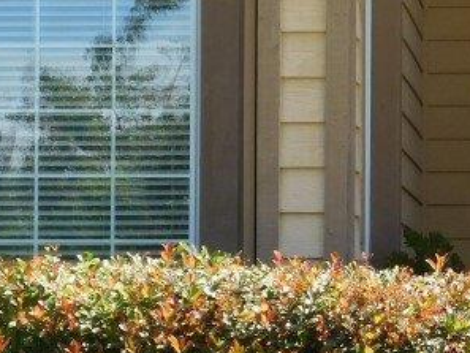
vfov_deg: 9.5
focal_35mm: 155
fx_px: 2105
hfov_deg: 12.4
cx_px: 565
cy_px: 302
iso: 125
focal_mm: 8
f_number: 3.7
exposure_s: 1/320
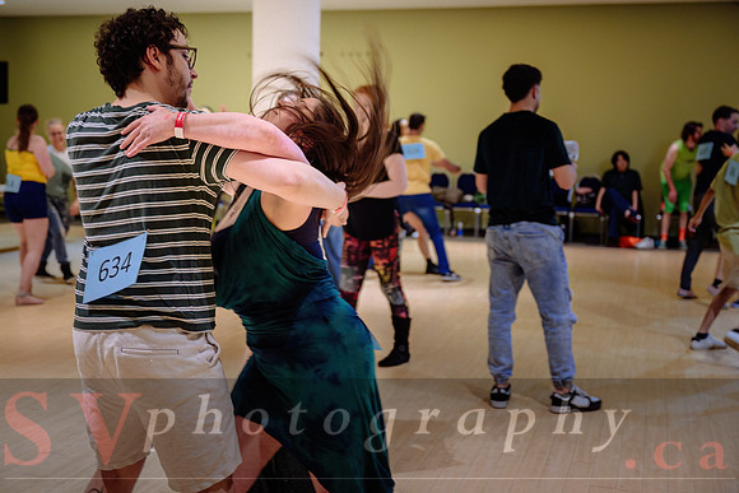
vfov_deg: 27.5
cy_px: 226
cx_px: 345
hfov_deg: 40.3
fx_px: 1007
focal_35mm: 49
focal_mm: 45
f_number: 2.8
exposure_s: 1/125
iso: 1600
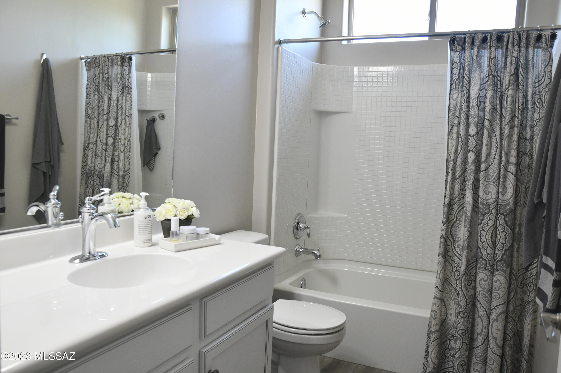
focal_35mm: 27
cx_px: 280
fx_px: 421
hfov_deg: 67.4
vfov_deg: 47.9
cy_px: 186
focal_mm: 18
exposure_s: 1/100
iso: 1250
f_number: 5
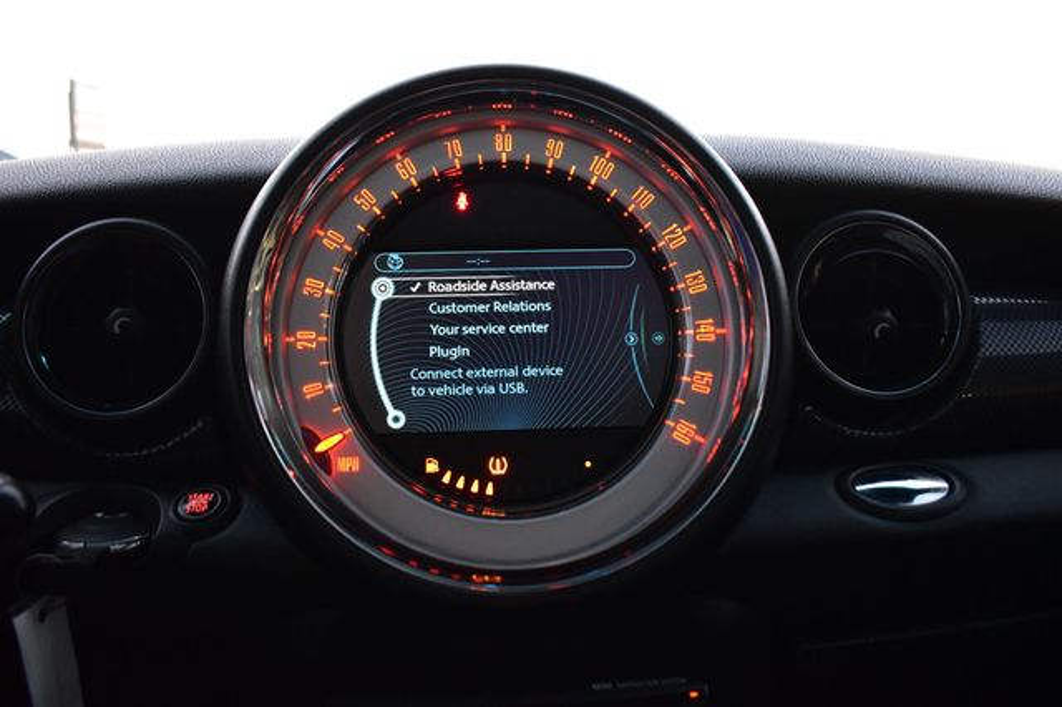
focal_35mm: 27
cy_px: 354
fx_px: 796
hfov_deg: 67.4
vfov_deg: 47.9
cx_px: 531
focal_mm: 18
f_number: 4
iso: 1600
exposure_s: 1/15
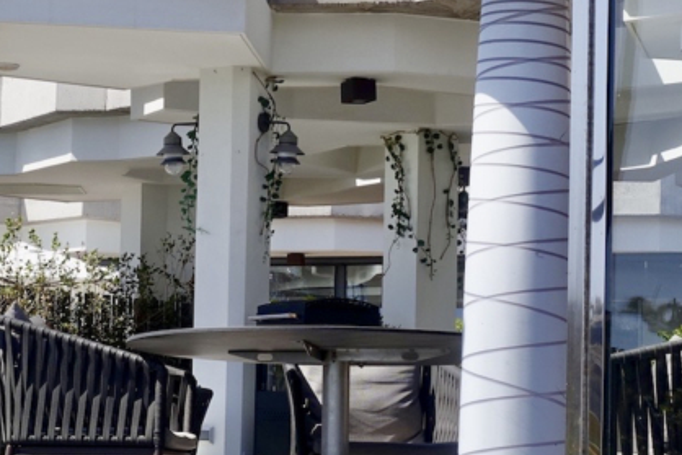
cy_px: 268
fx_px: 2103
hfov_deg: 17.8
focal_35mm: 111
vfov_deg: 12.3
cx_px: -59
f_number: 5.6
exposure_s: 1/500
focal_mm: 16.62
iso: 125
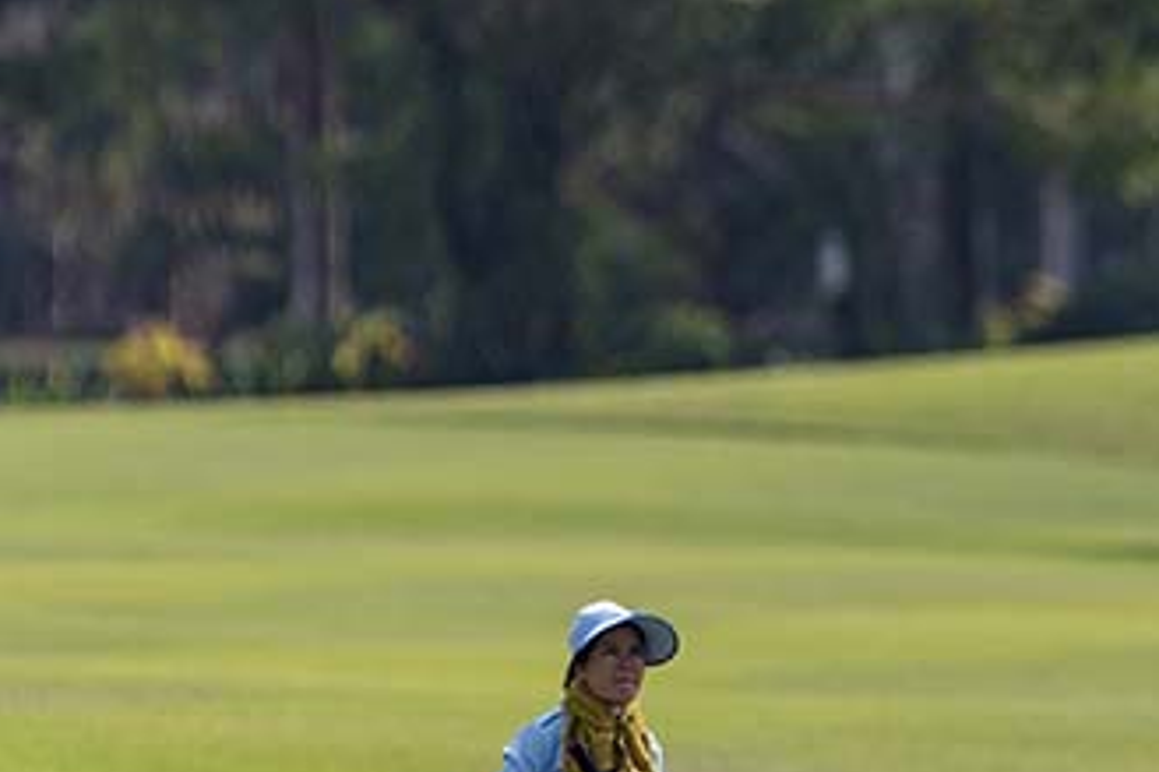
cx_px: 1406
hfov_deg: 1.8
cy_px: 490
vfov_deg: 1.2
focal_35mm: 1168
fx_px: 37583
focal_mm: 400
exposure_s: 1/4000
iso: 100
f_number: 3.2
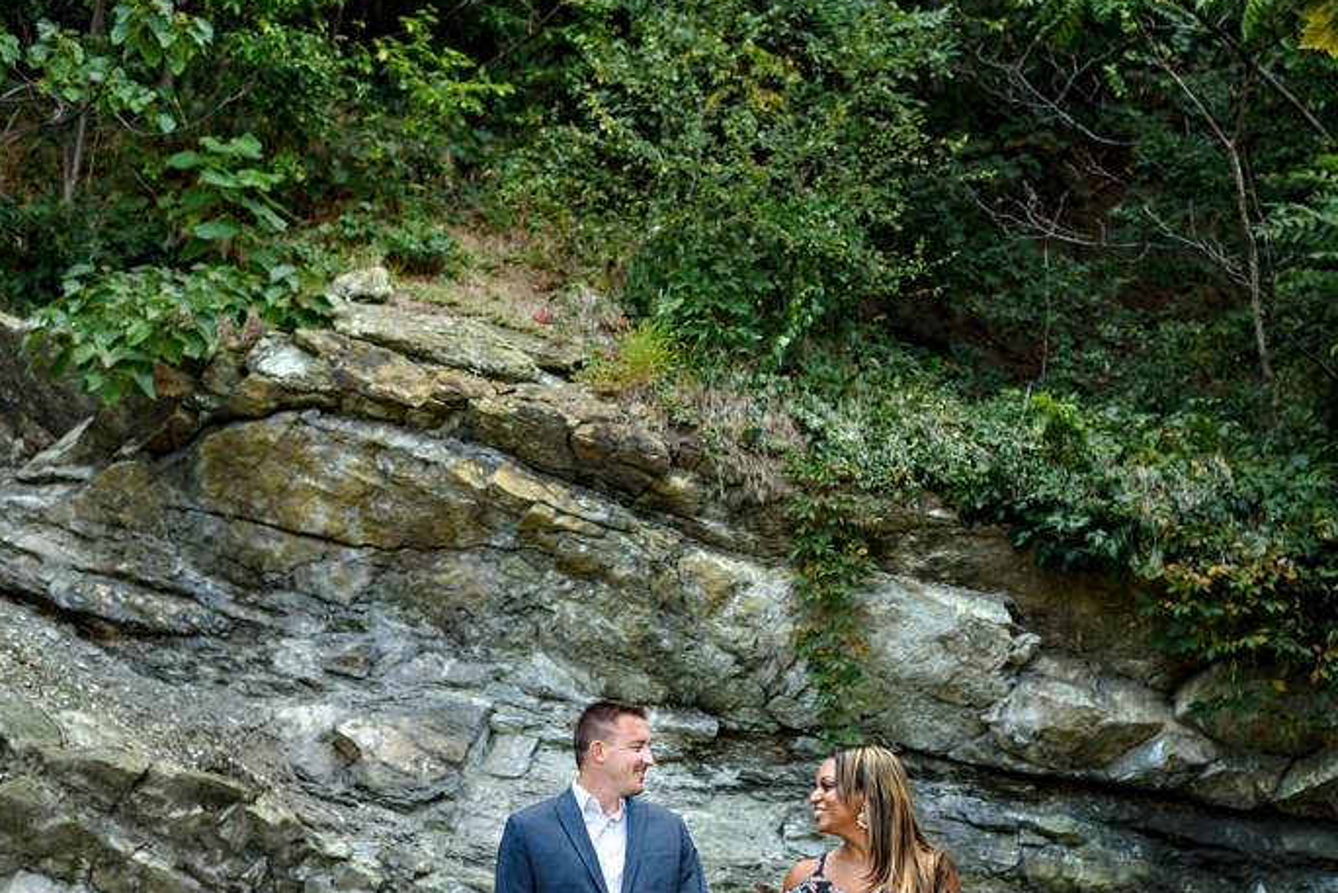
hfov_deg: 42.7
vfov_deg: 29.1
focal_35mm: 46
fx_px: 1710
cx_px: 748
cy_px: 577
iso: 640
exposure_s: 1/640
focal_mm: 35
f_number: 2.8
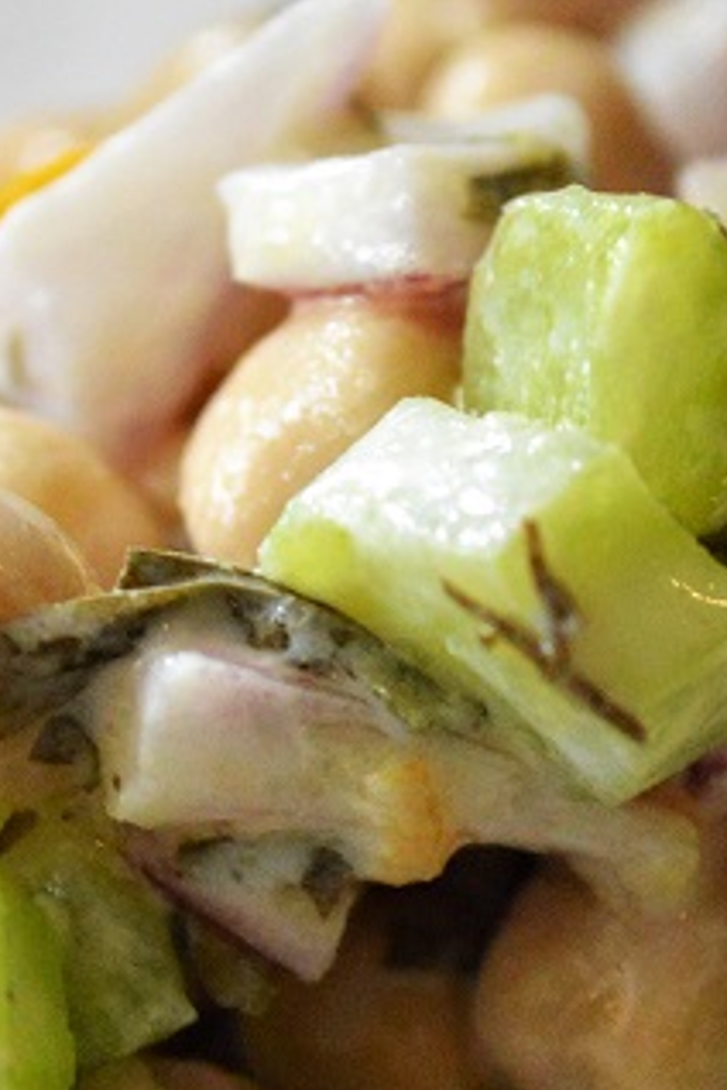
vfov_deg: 12.1
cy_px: 826
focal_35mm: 170
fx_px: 5149
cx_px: 466
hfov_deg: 8.1
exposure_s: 1/200
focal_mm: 40
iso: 3200
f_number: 5.3
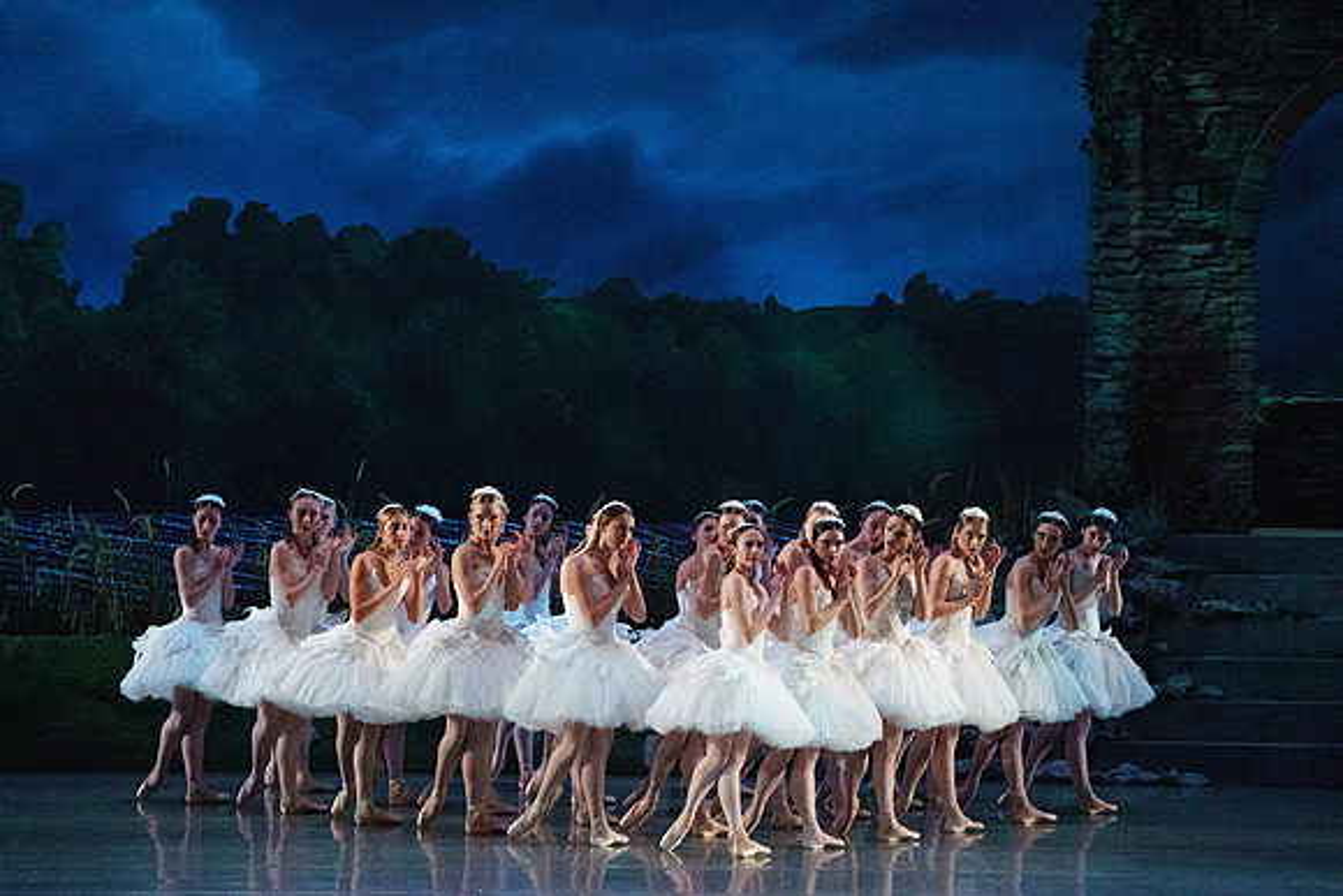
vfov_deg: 6.2
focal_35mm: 221
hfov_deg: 9.3
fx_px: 8254
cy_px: 464
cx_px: 644
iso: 8000
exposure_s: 1/250
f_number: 5.6
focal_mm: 206
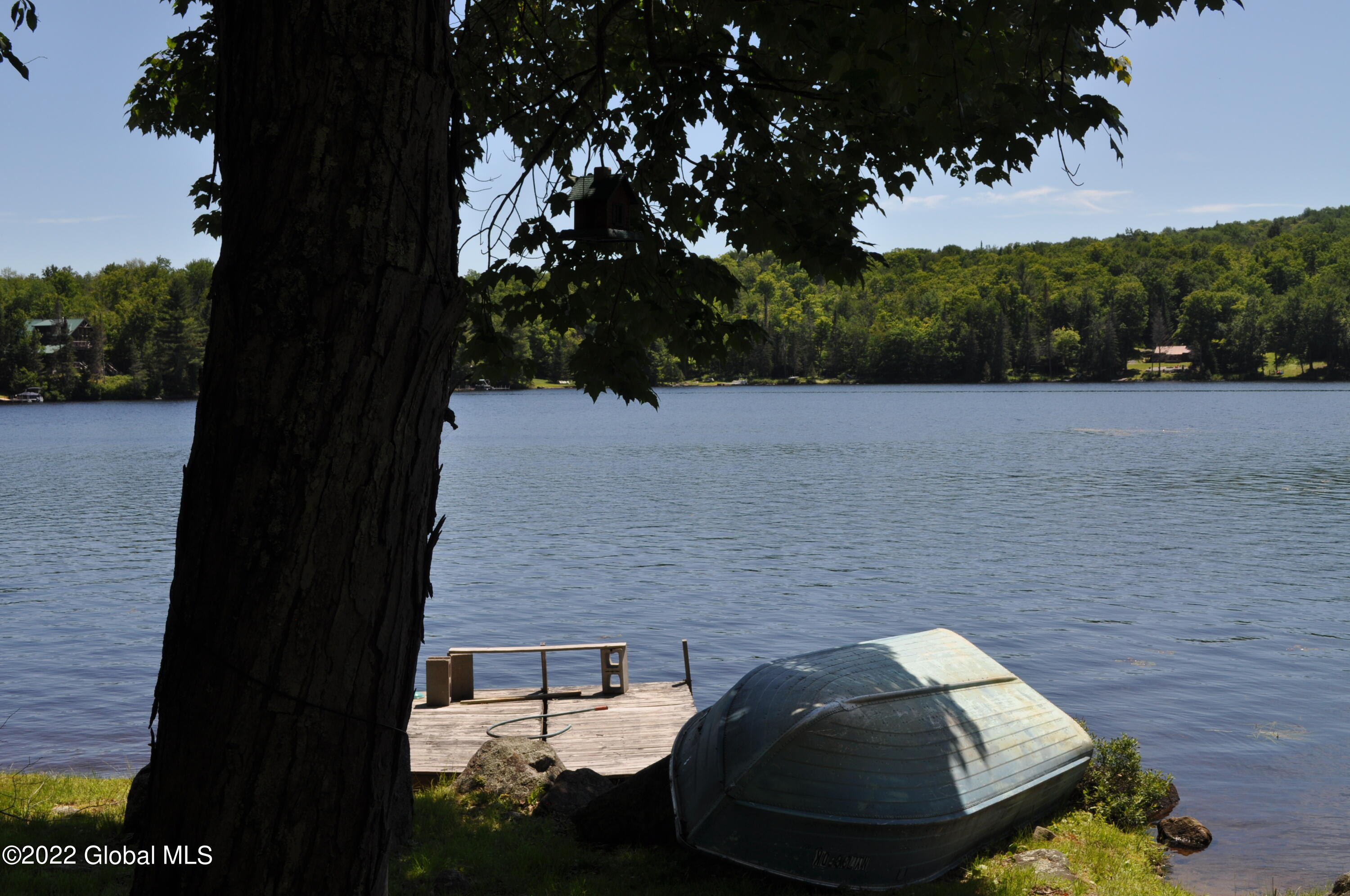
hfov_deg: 45.0
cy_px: 448
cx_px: 675
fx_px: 1629
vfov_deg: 30.8
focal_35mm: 44
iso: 200
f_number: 9
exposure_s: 1/320
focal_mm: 29
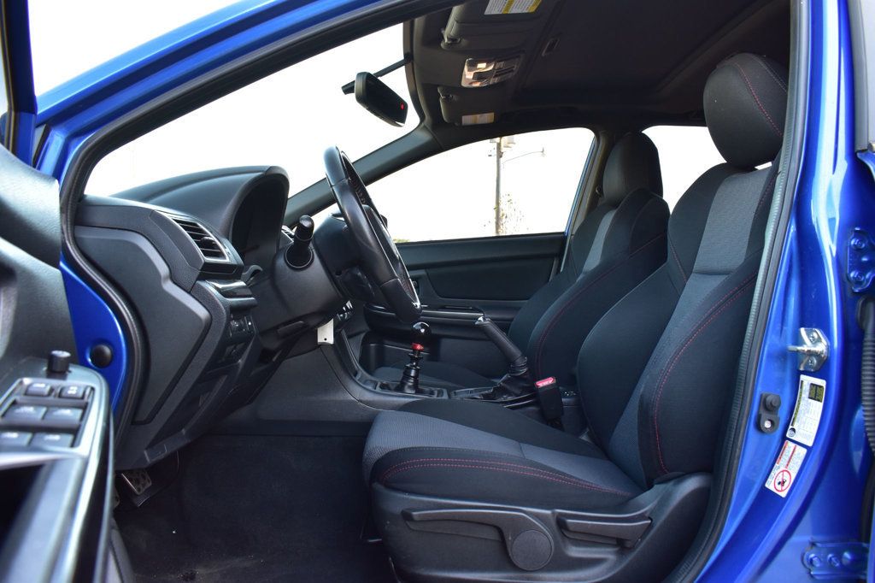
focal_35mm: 27
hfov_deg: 67.4
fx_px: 656
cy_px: 292
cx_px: 438
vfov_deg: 47.9
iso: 400
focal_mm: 18
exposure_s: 1/40
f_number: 7.1
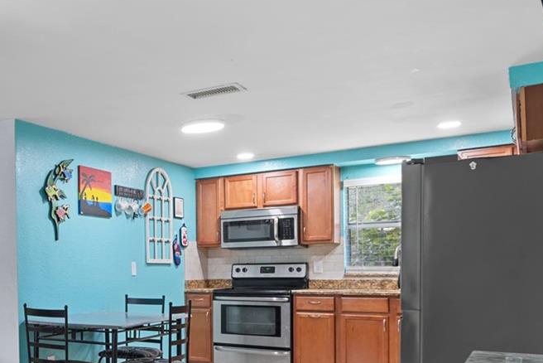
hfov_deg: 41.4
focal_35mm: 39
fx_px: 588
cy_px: 250
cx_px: -27
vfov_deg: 33.8
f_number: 9
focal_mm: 16
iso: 250
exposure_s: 2.5
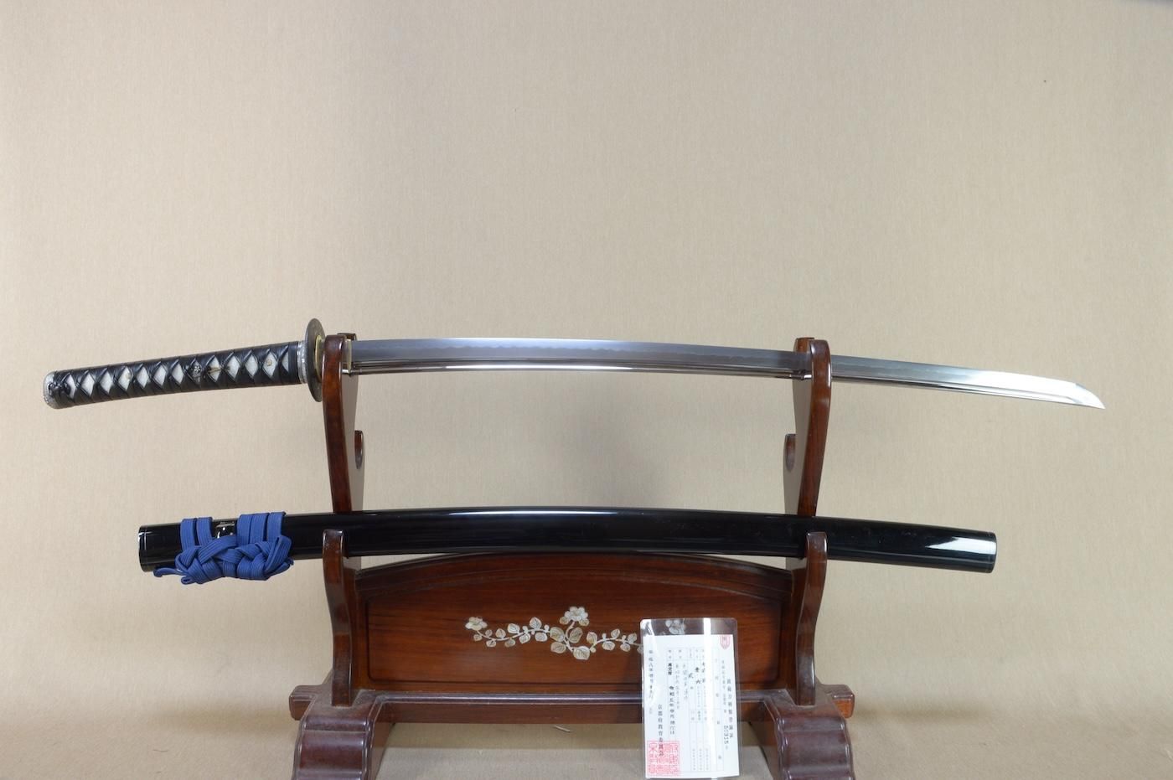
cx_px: 586
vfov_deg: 43.5
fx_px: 977
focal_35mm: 30
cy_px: 390
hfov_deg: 62.0
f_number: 11
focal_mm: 20
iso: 400
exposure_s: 1/1.6
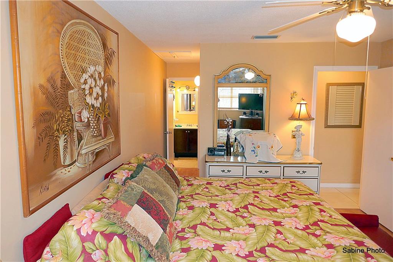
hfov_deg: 71.5
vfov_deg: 51.3
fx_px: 273
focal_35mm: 25
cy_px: 131
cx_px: 196
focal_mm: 9.1
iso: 320
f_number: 2.8
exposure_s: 1/60
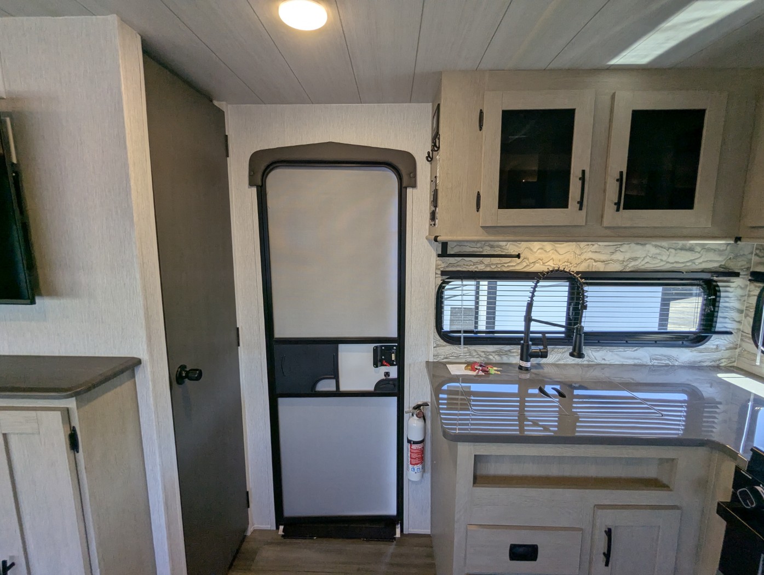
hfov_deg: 94.4
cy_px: 288
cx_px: 382
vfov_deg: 78.2
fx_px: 354
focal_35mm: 16
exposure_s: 1/133
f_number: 2.2
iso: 108
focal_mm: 2.35
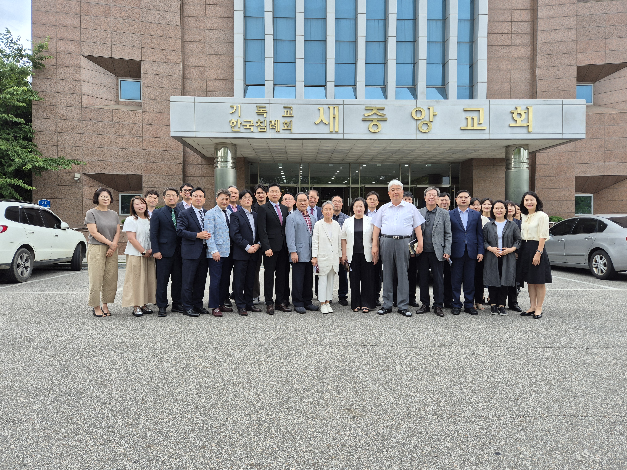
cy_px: 235
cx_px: 314
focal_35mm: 23
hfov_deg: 73.9
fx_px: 417
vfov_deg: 58.9
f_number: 1.8
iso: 25
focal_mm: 5.4
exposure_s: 1/432
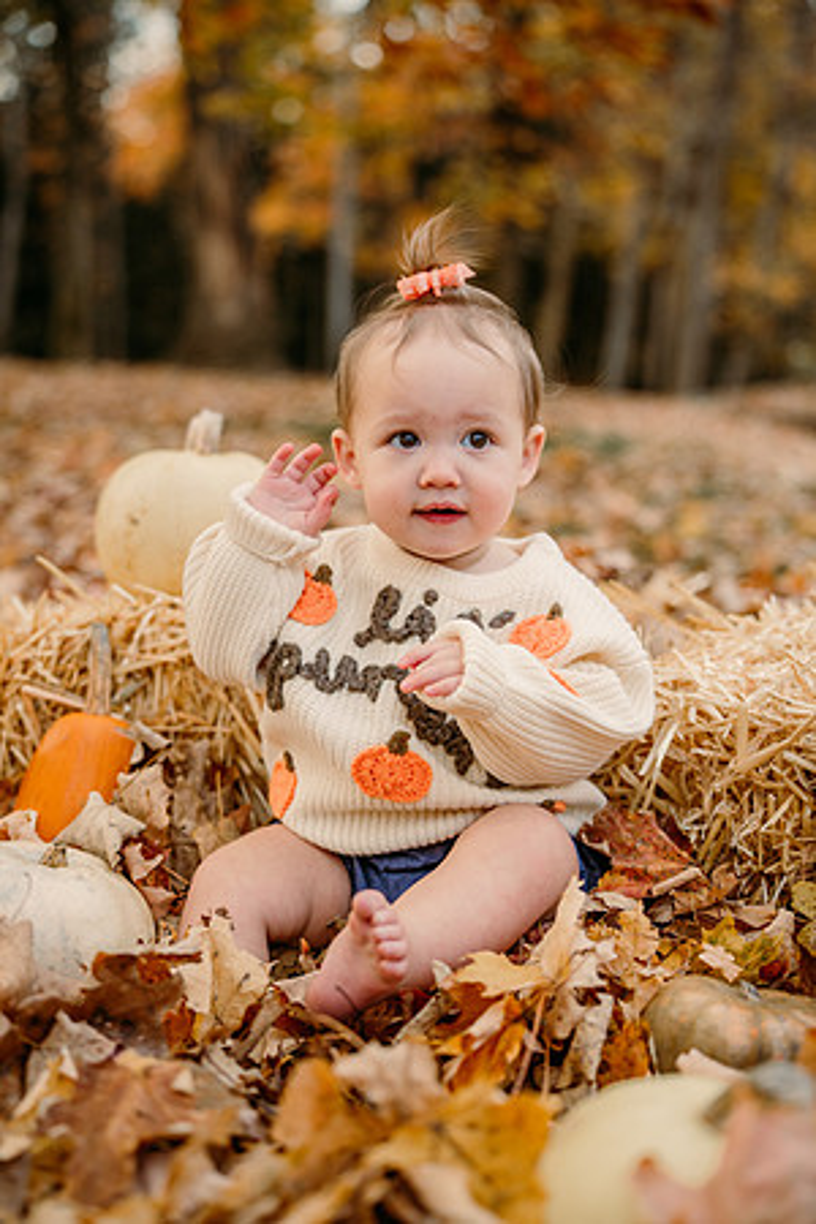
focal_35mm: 43
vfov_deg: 45.4
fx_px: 1462
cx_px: 408
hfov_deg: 31.2
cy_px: 612
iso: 250
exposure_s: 1/400
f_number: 2.2
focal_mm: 43
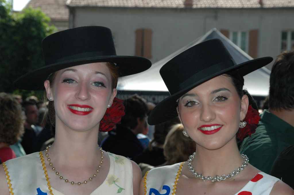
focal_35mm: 112
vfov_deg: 12.1
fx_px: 918
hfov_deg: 18.2
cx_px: 147
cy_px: 98
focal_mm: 75
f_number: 8
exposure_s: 1/500
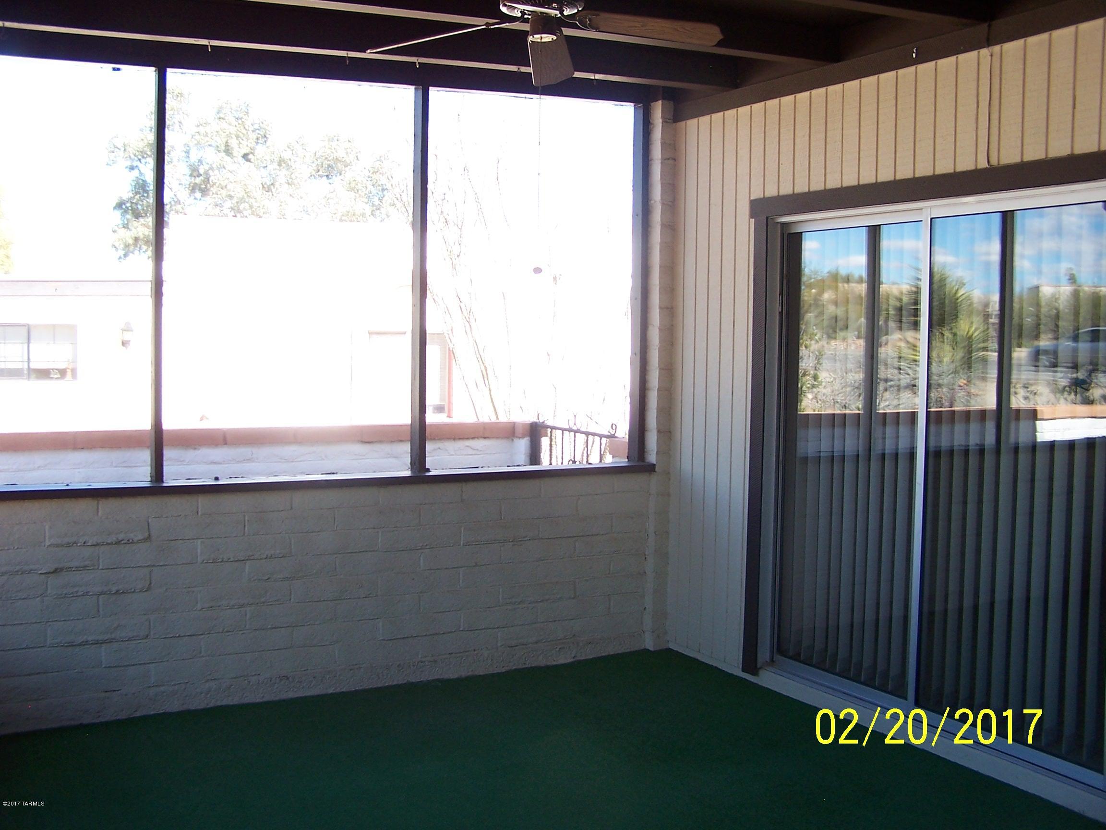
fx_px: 1214
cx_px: 553
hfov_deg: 49.0
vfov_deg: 37.7
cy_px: 415
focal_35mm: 38
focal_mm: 6.3
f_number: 2.8
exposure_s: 1/90
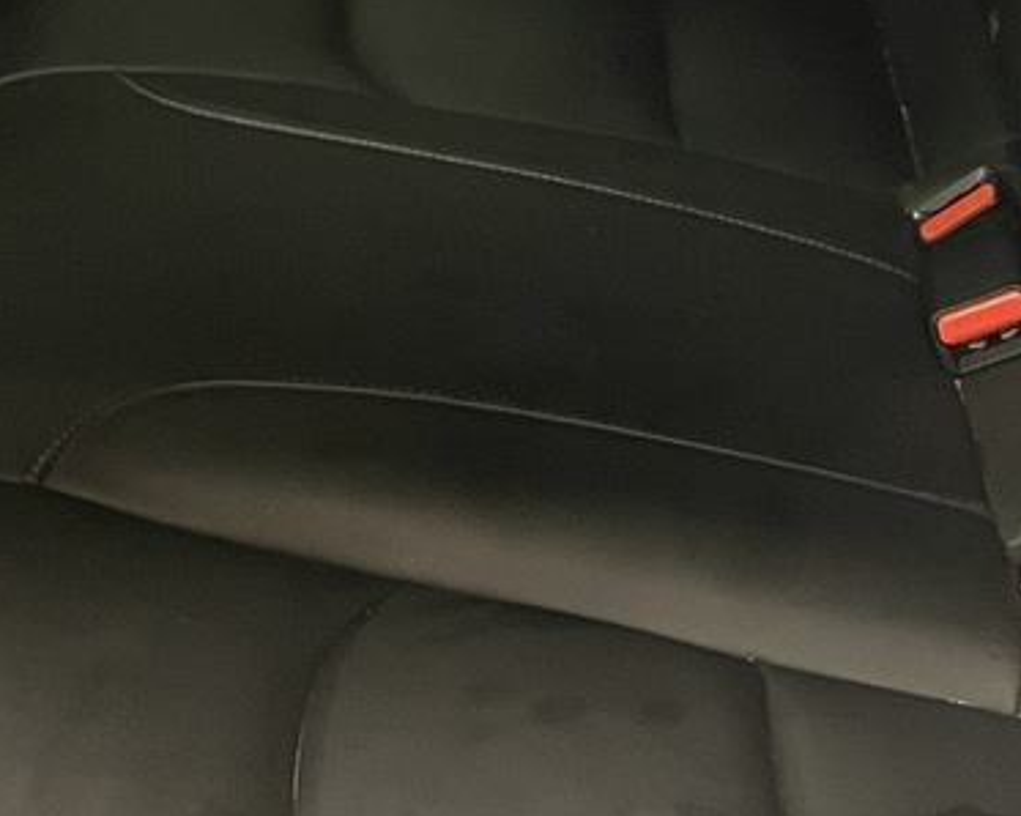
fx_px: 2960
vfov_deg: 14.9
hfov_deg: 19.3
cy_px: -285
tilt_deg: -20.6
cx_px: 849
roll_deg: +1.3
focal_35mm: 98
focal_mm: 5.1
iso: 640
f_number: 1.6
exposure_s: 1/25
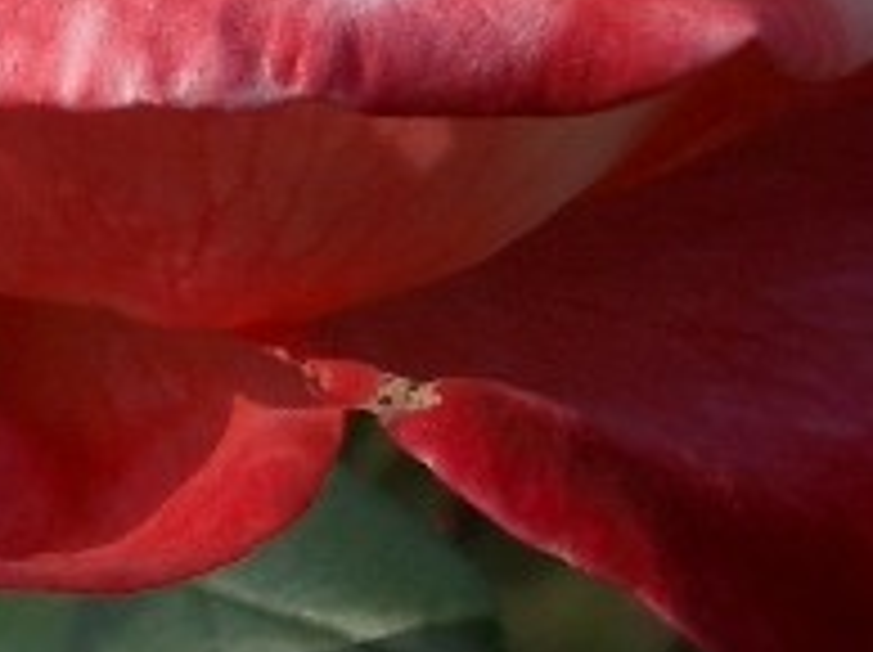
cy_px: -175
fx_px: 5164
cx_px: -54
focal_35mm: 205
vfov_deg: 7.2
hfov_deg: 9.6
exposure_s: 1/640
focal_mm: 10.2
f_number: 3.5
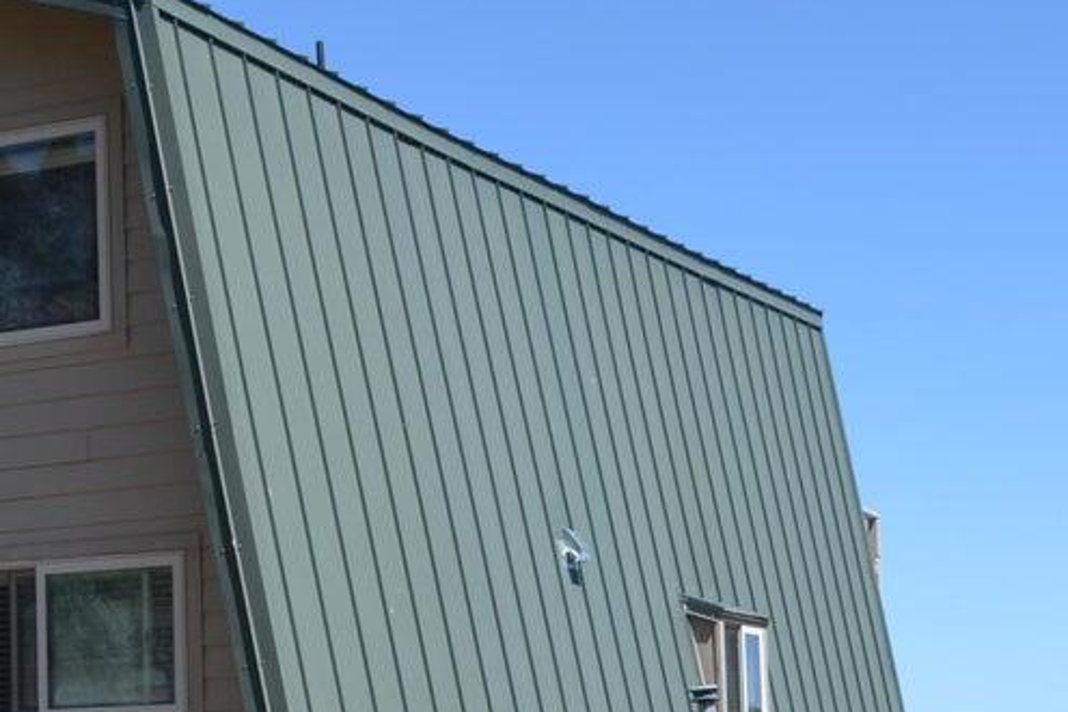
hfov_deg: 21.1
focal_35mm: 93
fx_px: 2759
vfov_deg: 14.5
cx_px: -35
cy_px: 699
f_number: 7.1
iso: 100
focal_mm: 20
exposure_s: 1/200
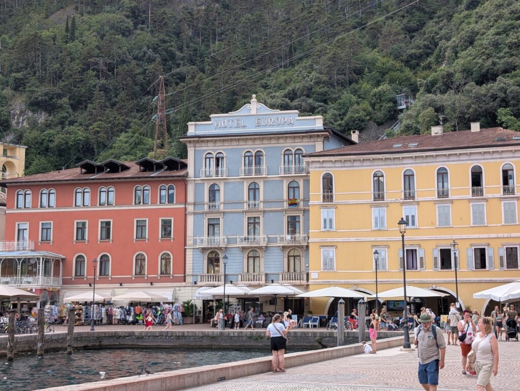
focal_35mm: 49
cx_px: 260
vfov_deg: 29.7
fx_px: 737
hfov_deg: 38.9
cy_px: 196
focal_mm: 6.9
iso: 18
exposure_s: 1/345
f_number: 1.68
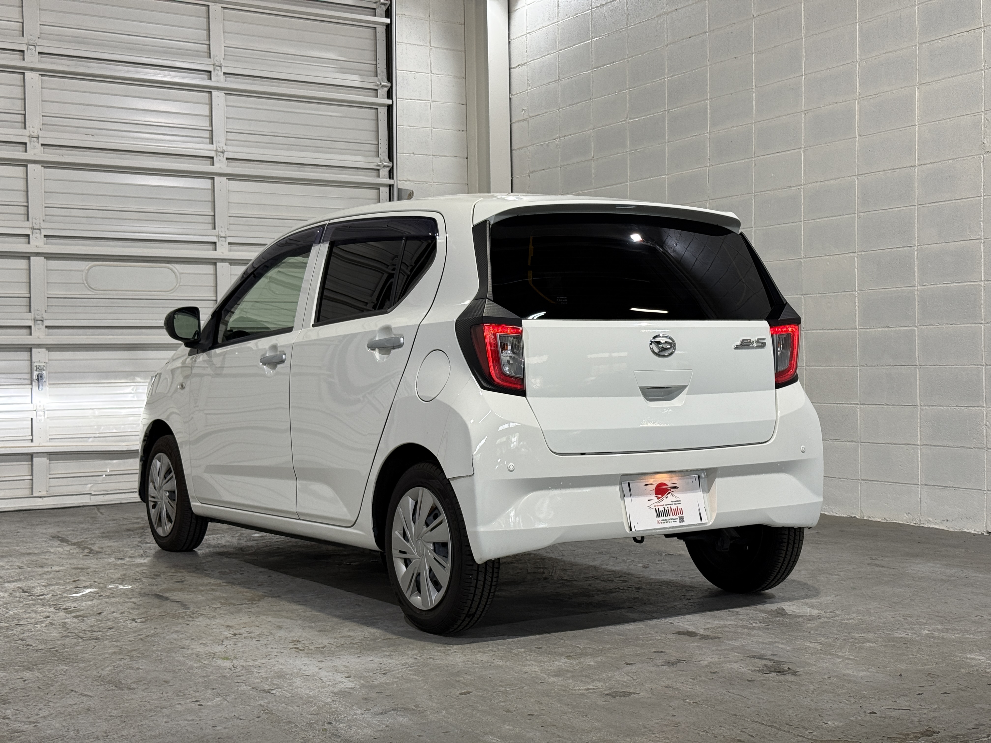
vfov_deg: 30.3
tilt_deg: -0.1
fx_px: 1374
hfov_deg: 39.7
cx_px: 496
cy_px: 372
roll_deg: +0.4
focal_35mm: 48
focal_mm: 6.76
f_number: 1.78
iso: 64
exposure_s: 1/60
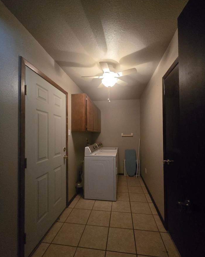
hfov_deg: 88.0
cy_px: 133
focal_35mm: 14
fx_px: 106
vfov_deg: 100.7
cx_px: 105
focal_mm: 2.2
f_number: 2.2
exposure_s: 1/60
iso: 1250
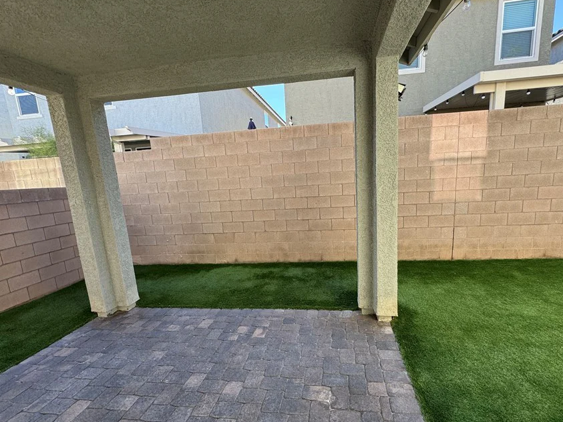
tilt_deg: -12.9
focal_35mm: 17
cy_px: 230
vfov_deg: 74.5
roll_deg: +2.9
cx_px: 299
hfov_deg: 90.9
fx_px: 276
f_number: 2.2
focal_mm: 2.22
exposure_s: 1/188
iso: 40
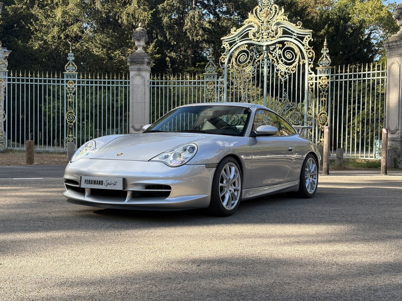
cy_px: 150
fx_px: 604
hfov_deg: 36.8
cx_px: 201
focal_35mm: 52
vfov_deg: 28.0
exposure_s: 1/441
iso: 40
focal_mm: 5.96
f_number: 1.6
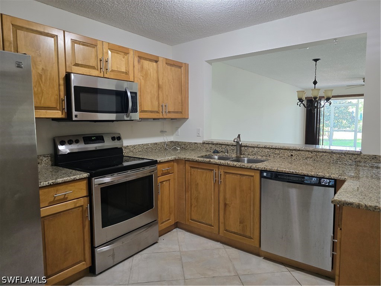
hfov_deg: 73.9
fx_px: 253
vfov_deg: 58.9
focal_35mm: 23
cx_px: 190
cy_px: 143
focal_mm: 6.3
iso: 640
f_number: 1.7
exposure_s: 1/120
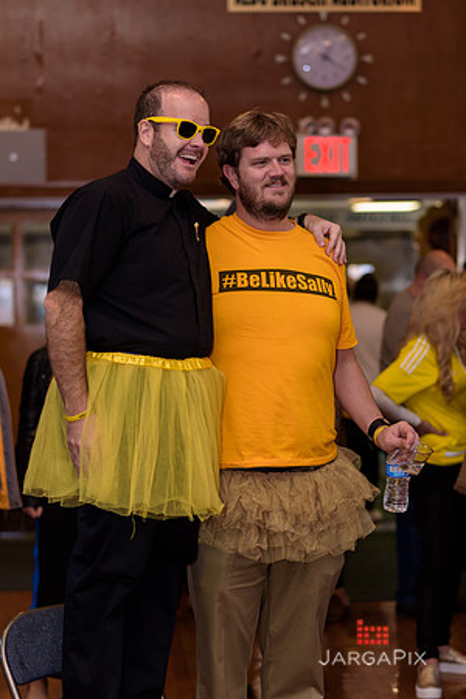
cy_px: 350
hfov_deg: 16.1
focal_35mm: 85
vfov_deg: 23.9
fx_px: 1650
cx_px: 233
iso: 320
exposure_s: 1/200
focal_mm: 85
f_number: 2.5
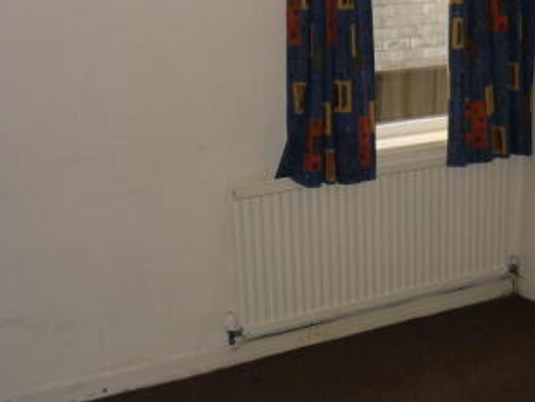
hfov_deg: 31.0
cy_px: 241
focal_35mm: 62
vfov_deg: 23.6
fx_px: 959
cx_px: 353
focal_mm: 5.5
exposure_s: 1/30
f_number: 2.8
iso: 100
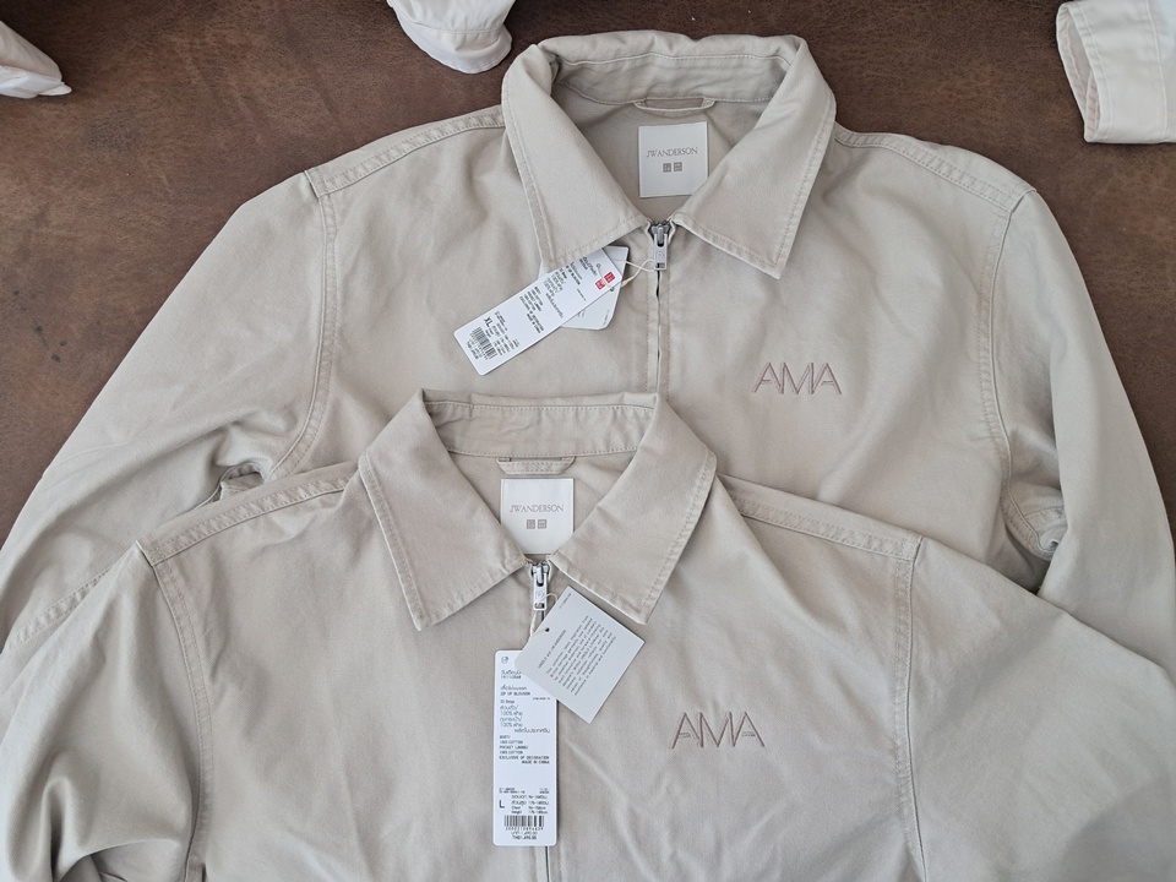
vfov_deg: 51.4
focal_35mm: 27
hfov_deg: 65.3
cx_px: 588
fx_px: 917
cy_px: 441
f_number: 1.8
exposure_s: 1/50
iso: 64
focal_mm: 4
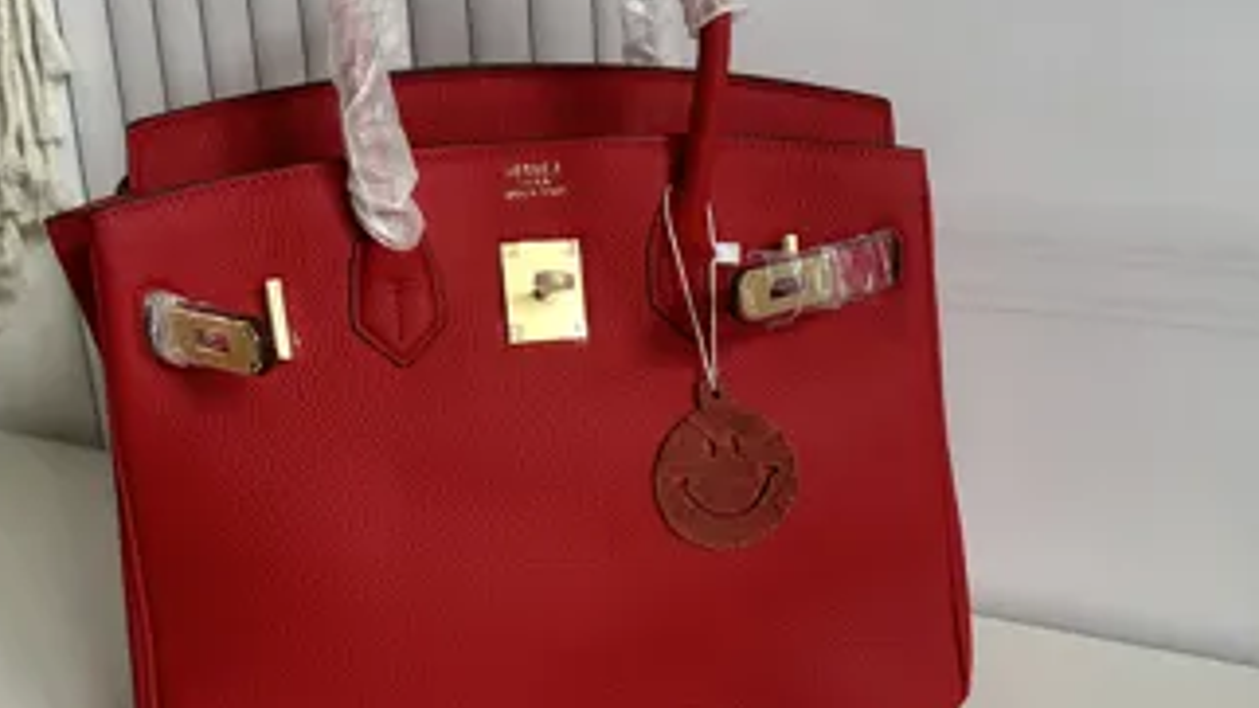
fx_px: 1302
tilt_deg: -20.3
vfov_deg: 30.3
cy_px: 430
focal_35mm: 39
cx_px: 669
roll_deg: +1.2
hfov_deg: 51.6
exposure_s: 1/62
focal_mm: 6.86
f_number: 1.78
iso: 250
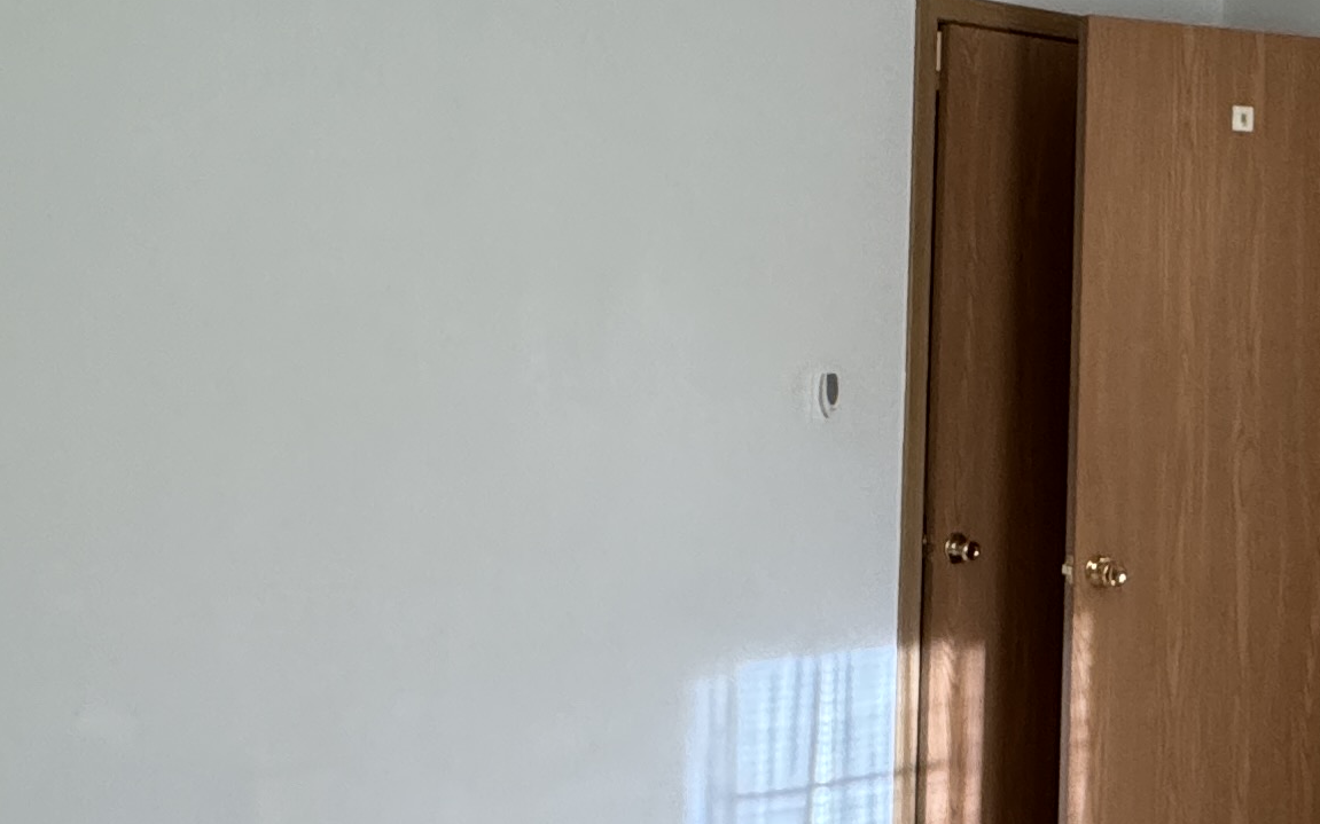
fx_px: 1870
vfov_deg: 24.9
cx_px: 970
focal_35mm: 52
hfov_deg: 38.0
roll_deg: -2.2
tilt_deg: -2.8
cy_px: 386
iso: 250
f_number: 2.2
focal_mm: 2.22
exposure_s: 1/120
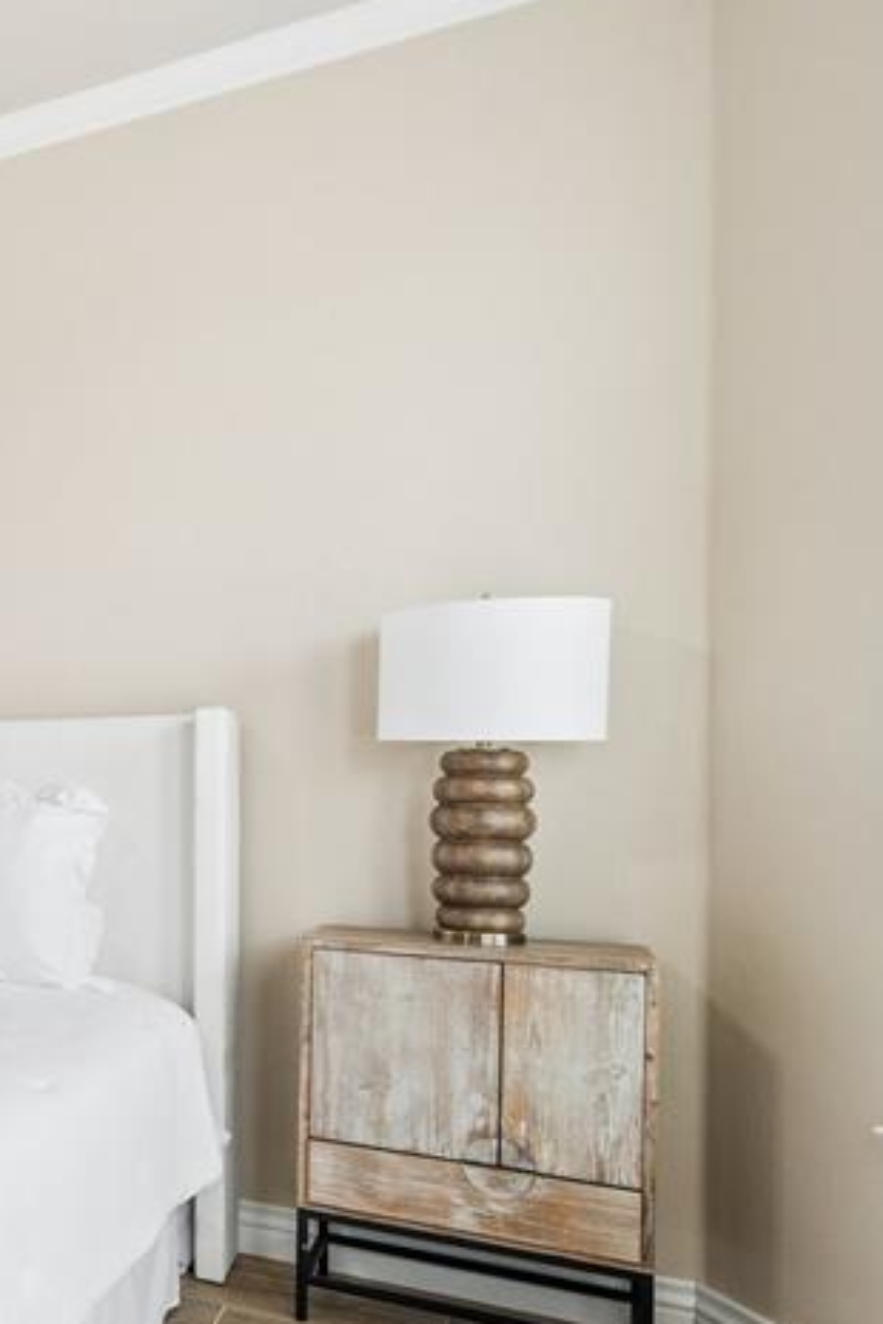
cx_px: -417
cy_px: 811
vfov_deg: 56.7
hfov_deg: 28.0
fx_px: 1214
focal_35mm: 33
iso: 200
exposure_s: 1/50
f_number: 6.3
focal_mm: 10
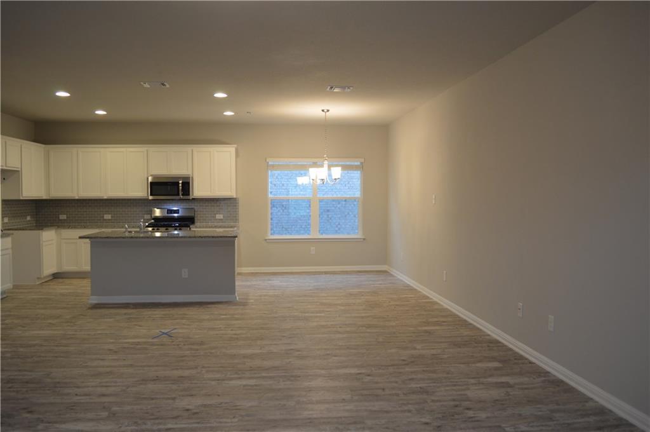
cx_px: 325
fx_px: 487
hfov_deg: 67.4
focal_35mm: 27
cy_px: 216
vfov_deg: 47.8
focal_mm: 18
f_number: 3.5
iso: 400
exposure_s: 1/30
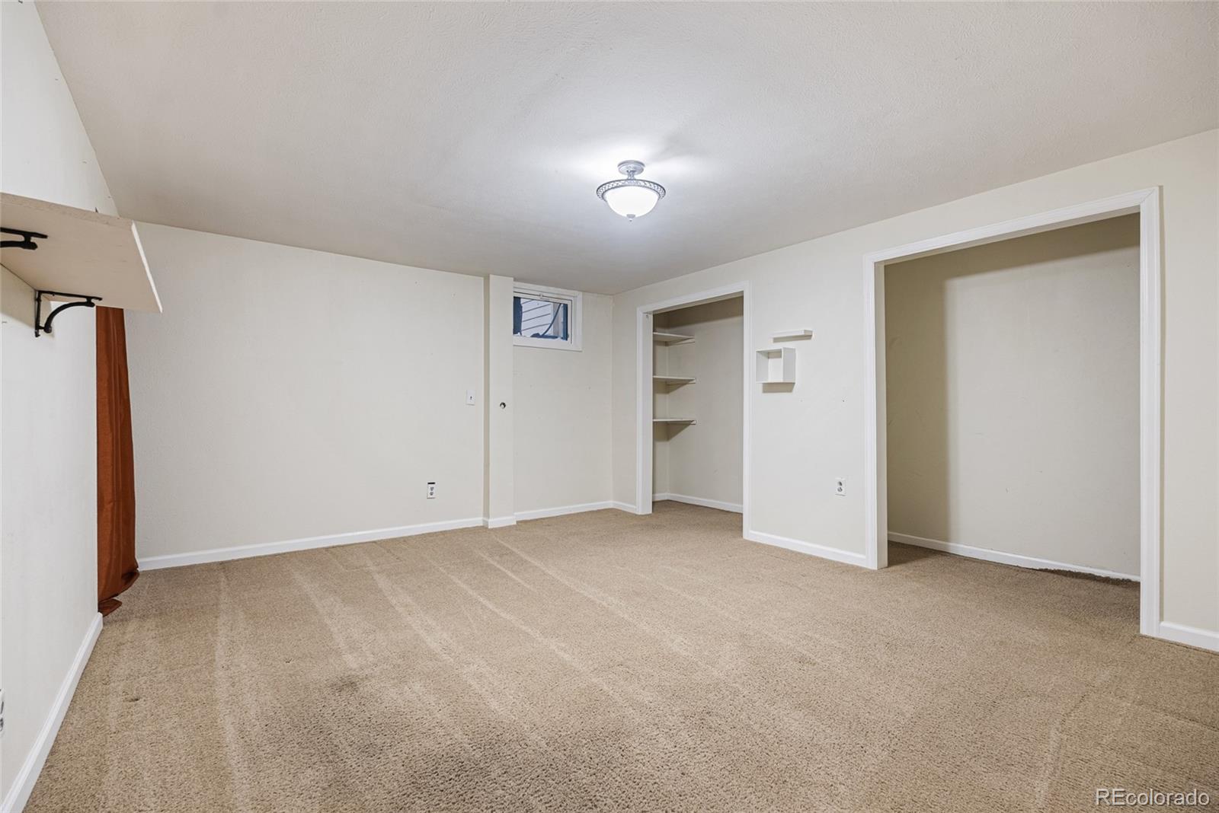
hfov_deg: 96.7
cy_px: 406
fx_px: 542
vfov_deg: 73.8
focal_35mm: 16
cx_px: 610
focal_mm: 16
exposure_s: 2
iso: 200
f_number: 8
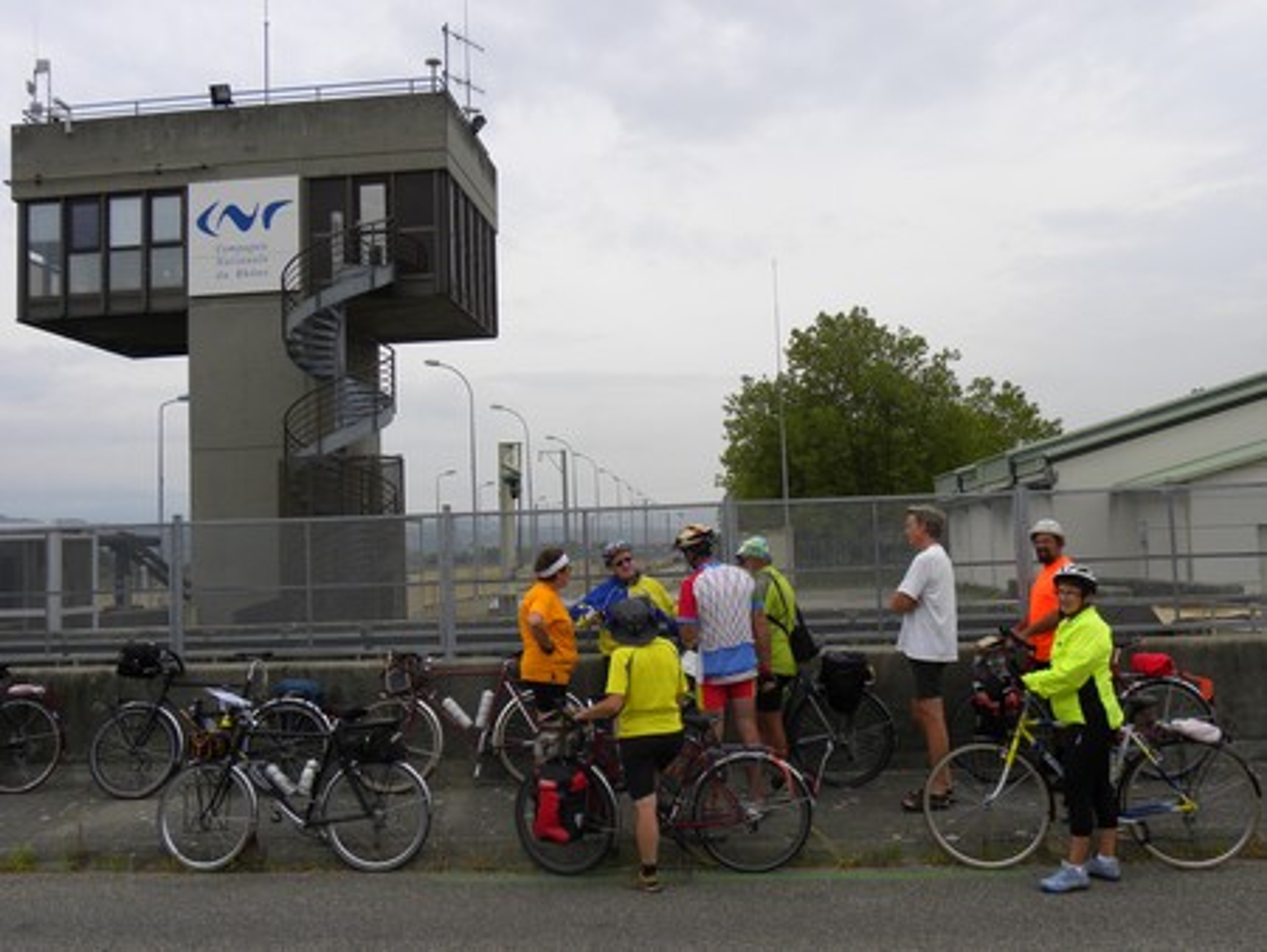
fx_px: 1208
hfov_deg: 55.3
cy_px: 476
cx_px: 634
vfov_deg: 43.0
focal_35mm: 33
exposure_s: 1/301
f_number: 5
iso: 64
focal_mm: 5.9
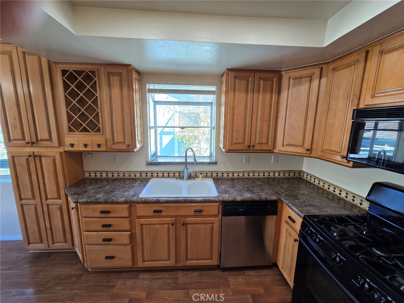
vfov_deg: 89.9
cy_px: 152
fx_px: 152
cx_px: 202
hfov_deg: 106.2
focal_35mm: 13
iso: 64
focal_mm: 2.2
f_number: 2.2
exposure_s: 1/60.2
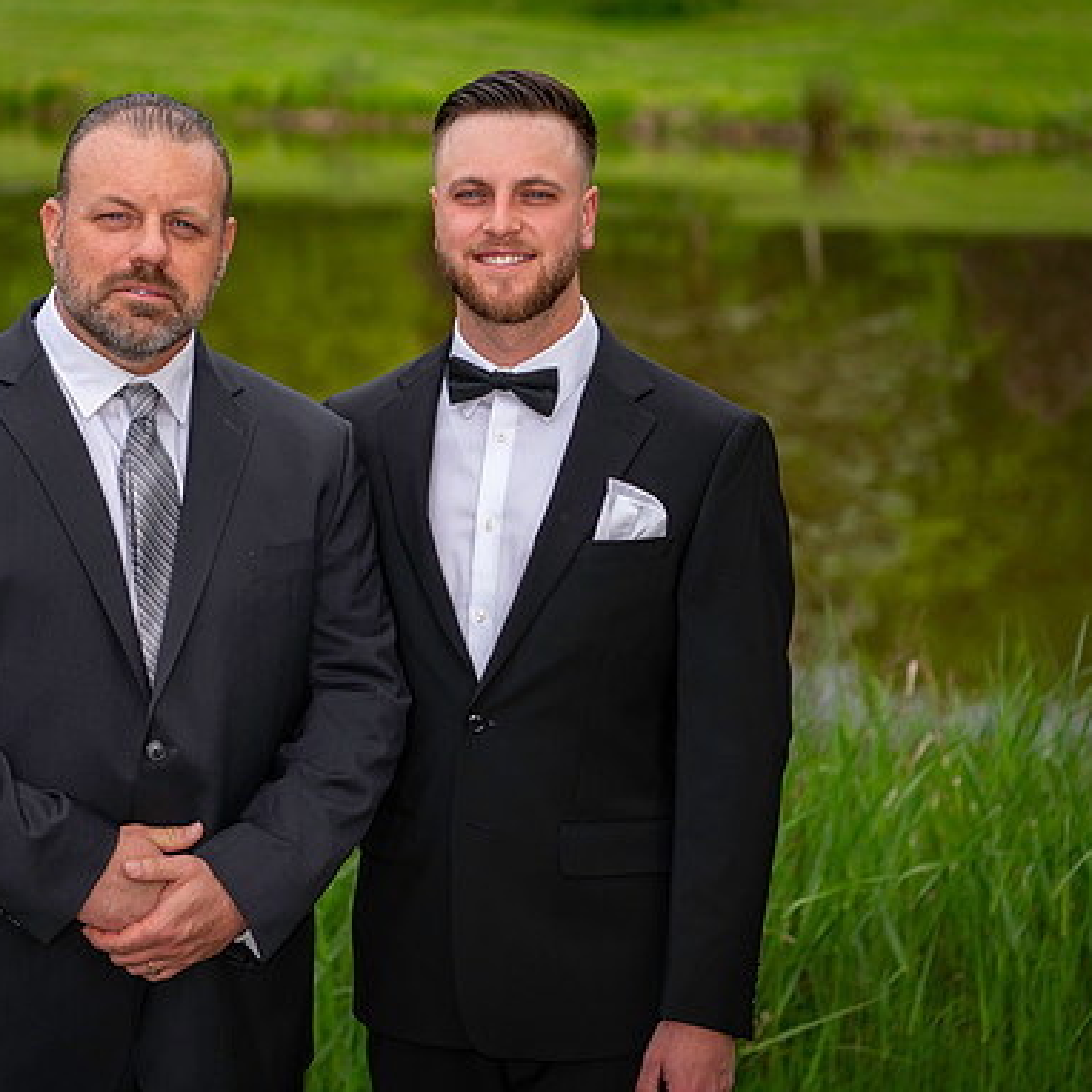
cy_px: 446
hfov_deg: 16.3
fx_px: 3819
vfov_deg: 16.3
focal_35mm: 107
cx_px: 511
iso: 400
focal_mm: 70
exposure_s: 1/3200
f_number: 3.2
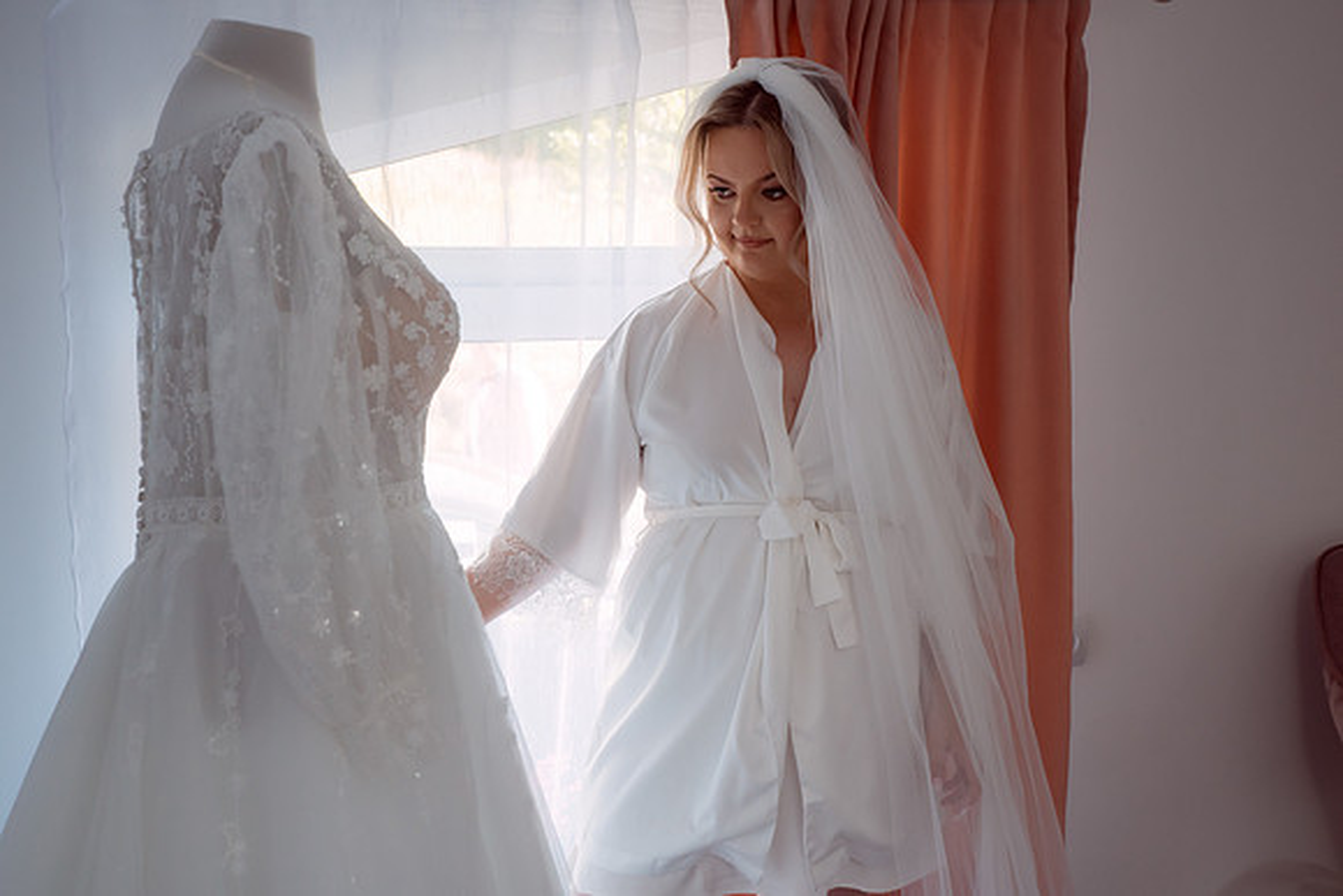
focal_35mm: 55
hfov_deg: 36.2
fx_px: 2053
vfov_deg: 24.6
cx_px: 710
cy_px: 461
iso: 800
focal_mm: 52
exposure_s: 1/125
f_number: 5.6
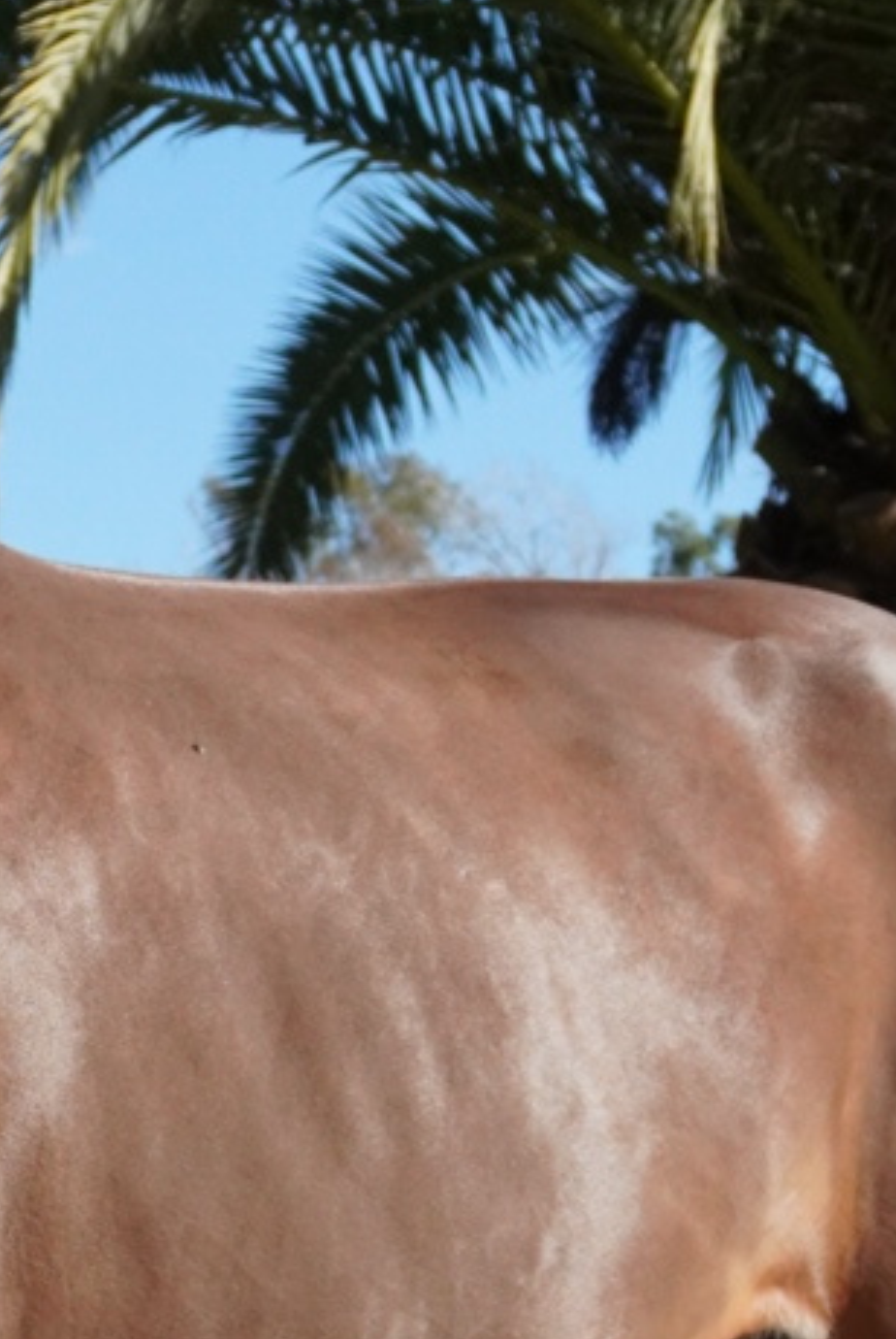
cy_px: 1007
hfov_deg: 8.6
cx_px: -346
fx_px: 5881
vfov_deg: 12.9
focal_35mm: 158
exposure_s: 1/4000
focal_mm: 30
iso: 1250
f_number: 5.6
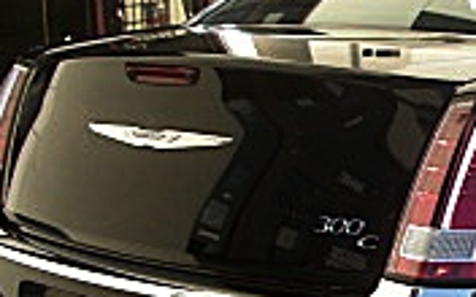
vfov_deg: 9.4
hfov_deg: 13.9
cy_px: 262
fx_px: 1803
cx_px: 752
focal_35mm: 139
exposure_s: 1/320
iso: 50
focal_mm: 6.3
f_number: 2.8
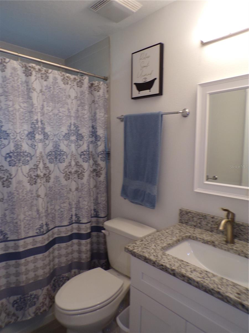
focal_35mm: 24
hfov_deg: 56.8
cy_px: 166
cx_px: 124
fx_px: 230
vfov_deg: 71.6
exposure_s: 1/34
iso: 138
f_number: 3
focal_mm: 4.3
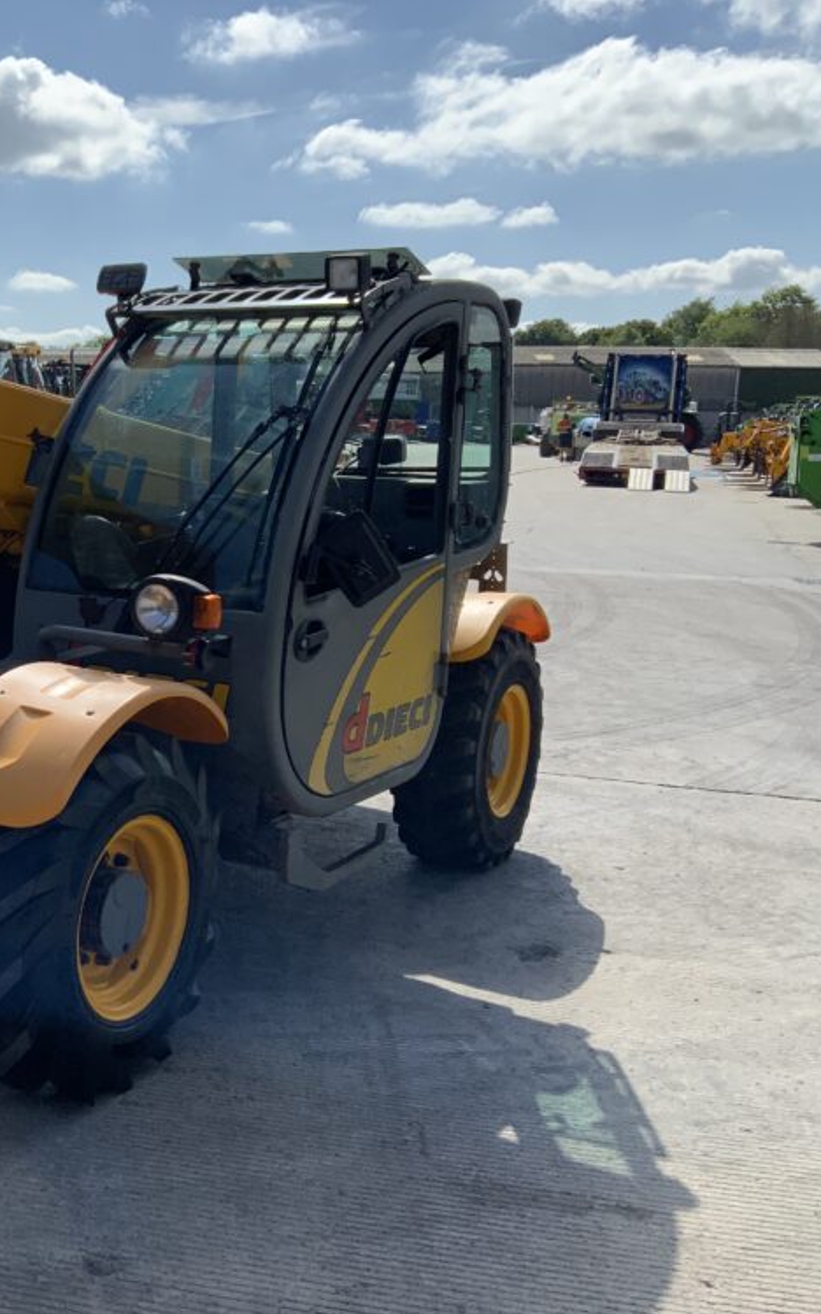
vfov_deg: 47.2
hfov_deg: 29.0
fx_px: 1504
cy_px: 644
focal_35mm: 42
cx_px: 40
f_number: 1.8
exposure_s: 1/2538
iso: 20
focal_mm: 3
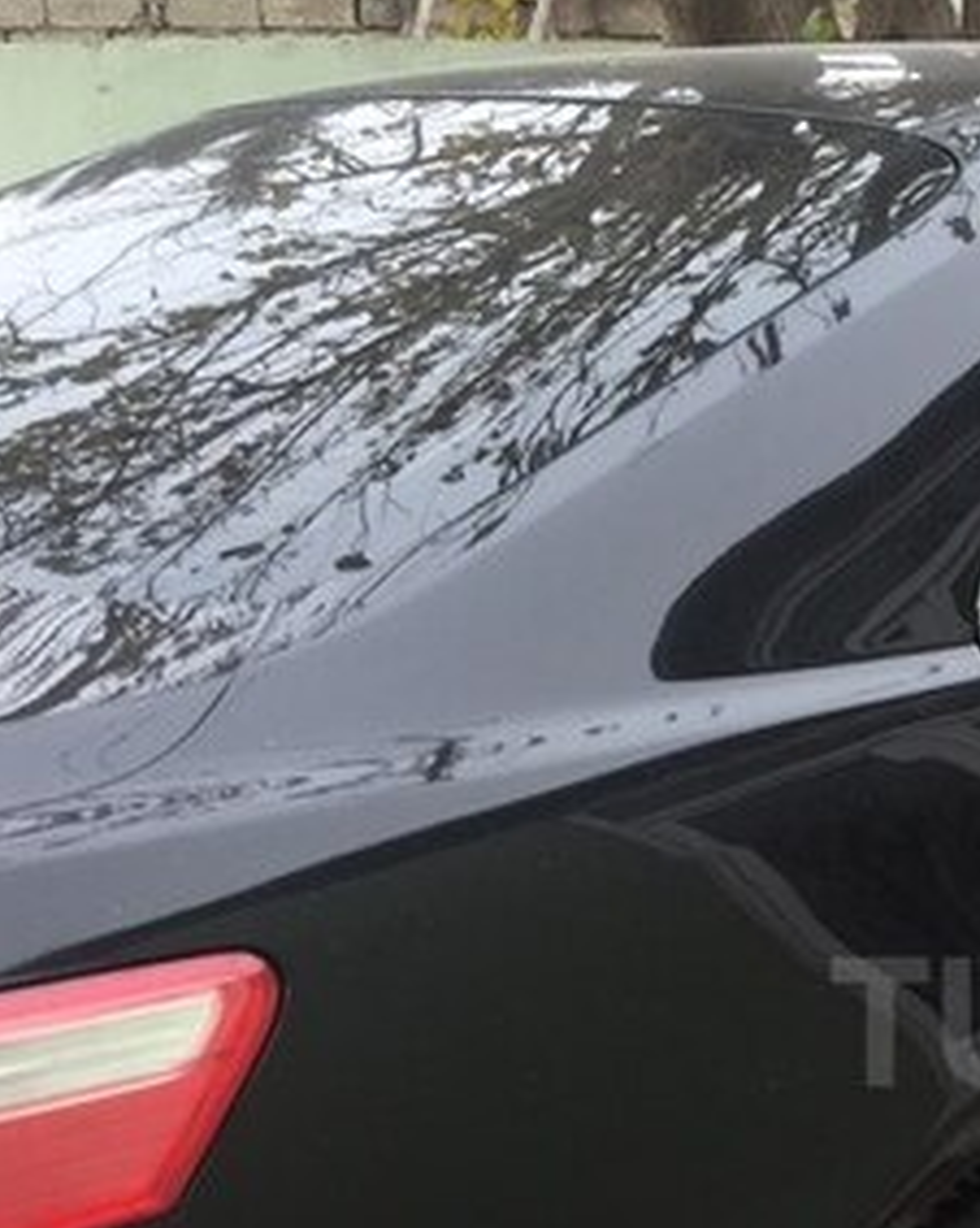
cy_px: 1022
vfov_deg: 28.0
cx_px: 1275
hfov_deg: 21.0
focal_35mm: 66
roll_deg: -0.1
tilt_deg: -19.3
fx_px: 2395
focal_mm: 4.15
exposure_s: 1/115
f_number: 2.2
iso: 32
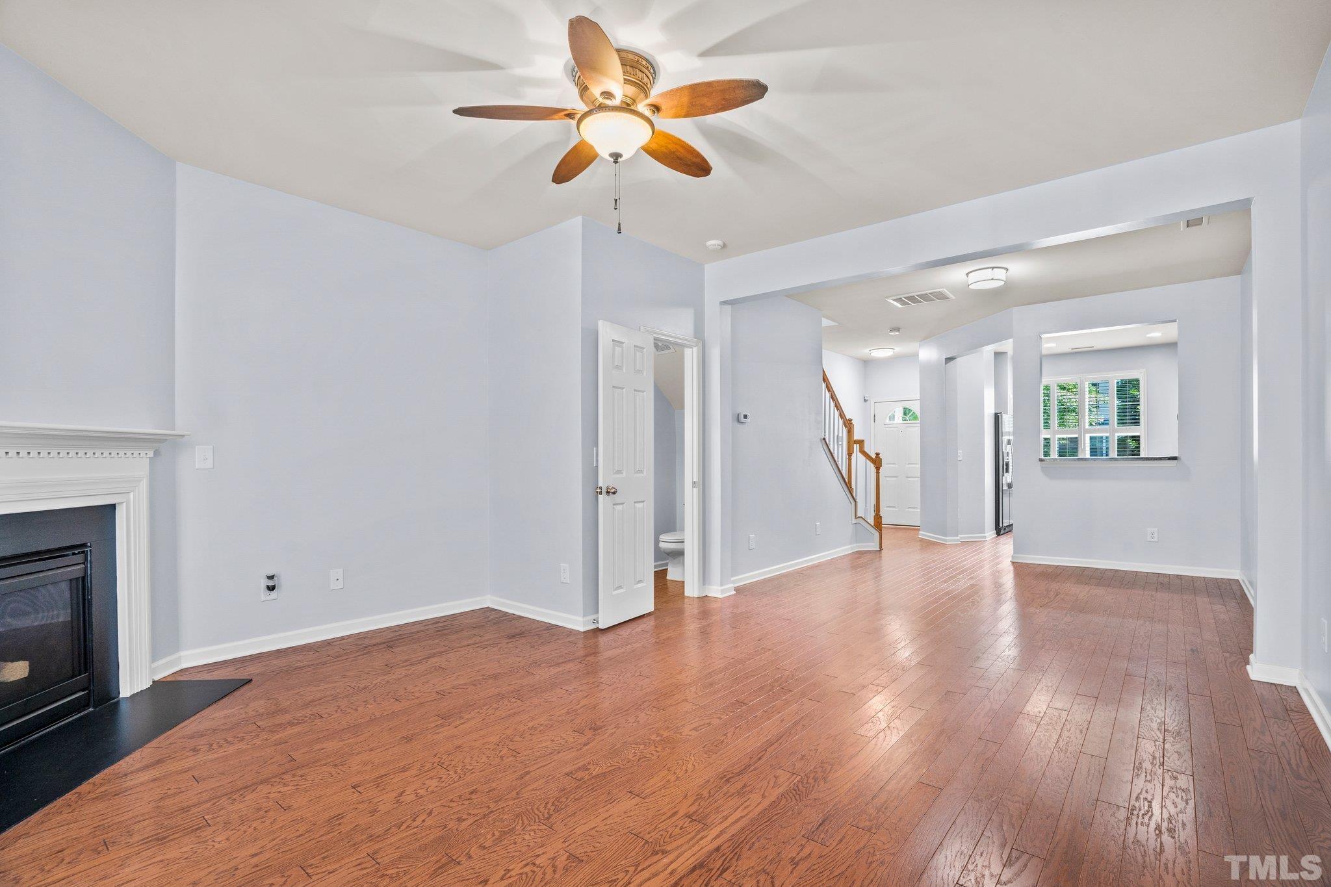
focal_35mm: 16
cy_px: 444
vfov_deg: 73.7
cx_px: 666
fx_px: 591
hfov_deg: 96.7
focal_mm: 16
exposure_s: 1.5
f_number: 8
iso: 400
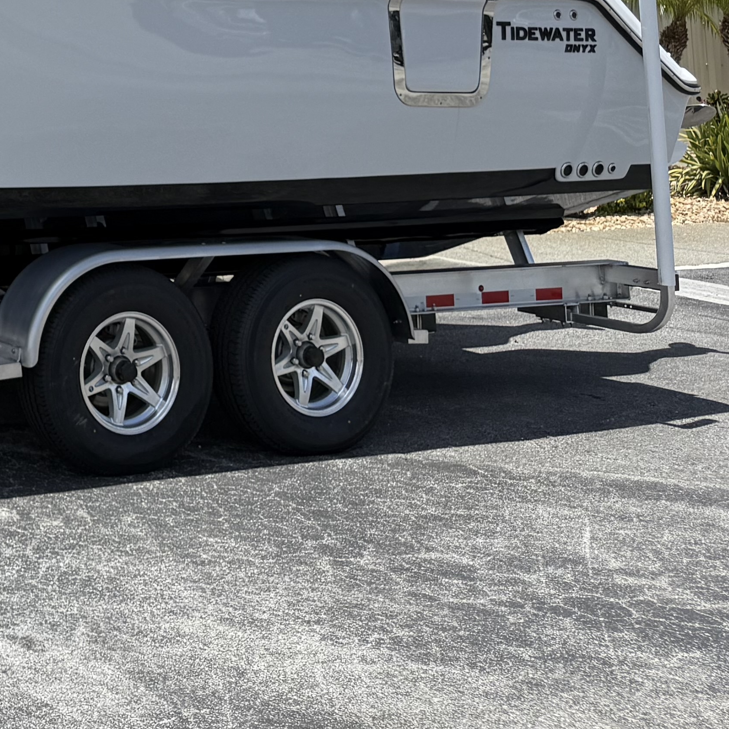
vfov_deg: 21.8
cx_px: -458
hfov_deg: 19.7
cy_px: -193
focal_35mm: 72
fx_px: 1715
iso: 80
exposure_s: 1/5319
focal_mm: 6.76
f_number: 1.78
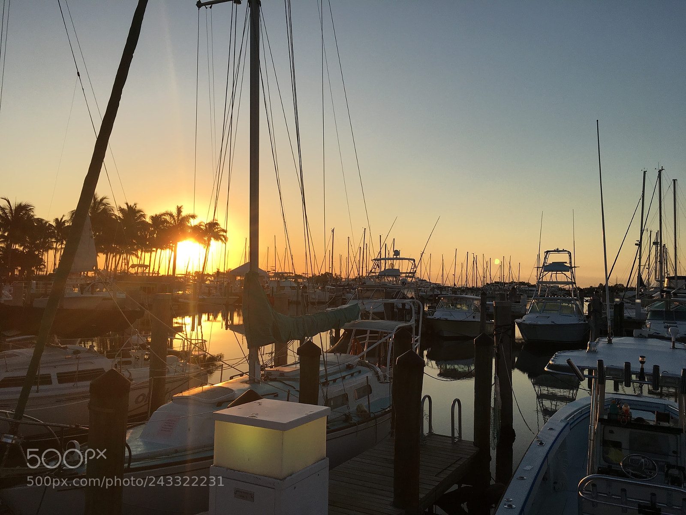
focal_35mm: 29
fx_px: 575
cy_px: 258
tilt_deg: +2.9
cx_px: 343
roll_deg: -1.8
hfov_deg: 61.7
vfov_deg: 48.2
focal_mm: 4.15
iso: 25
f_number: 2.2
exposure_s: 1/1282
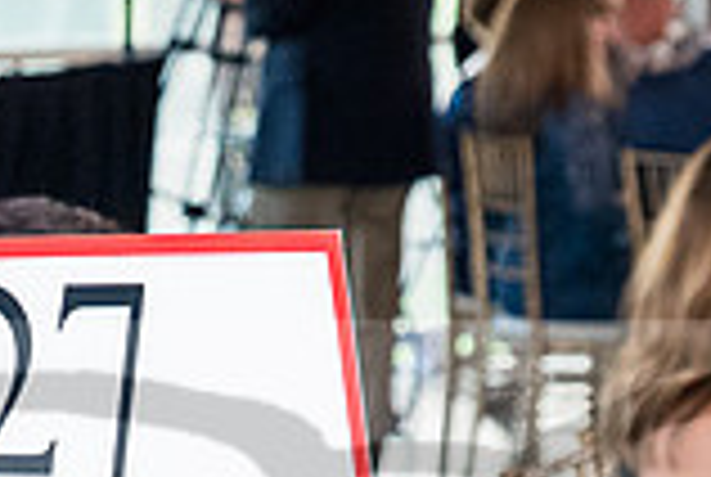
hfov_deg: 9.4
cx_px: -90
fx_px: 4274
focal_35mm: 216
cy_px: 520
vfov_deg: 6.4
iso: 1600
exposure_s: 1/80
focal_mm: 39
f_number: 5.6
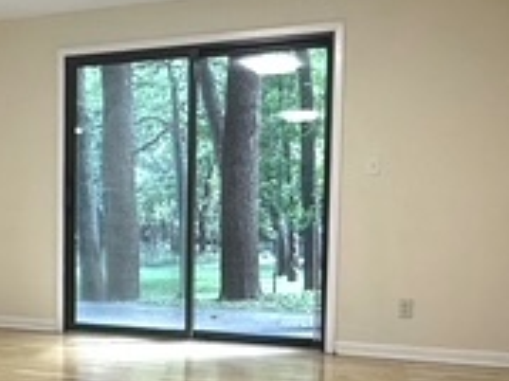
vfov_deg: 28.9
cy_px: 253
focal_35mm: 50
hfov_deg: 35.4
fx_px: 735
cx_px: 28
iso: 200
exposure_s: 1/120
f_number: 2.2
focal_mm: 2.22
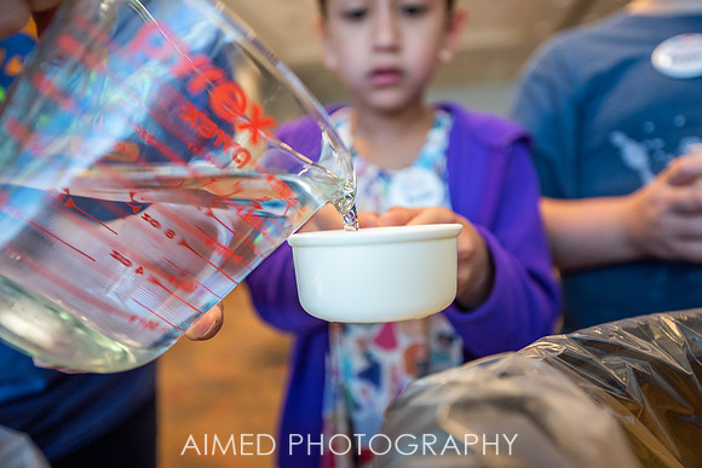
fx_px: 468
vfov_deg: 53.2
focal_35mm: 24
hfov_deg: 73.7
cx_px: 351
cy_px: 234
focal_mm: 24
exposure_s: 1/400
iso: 800
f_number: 2.8
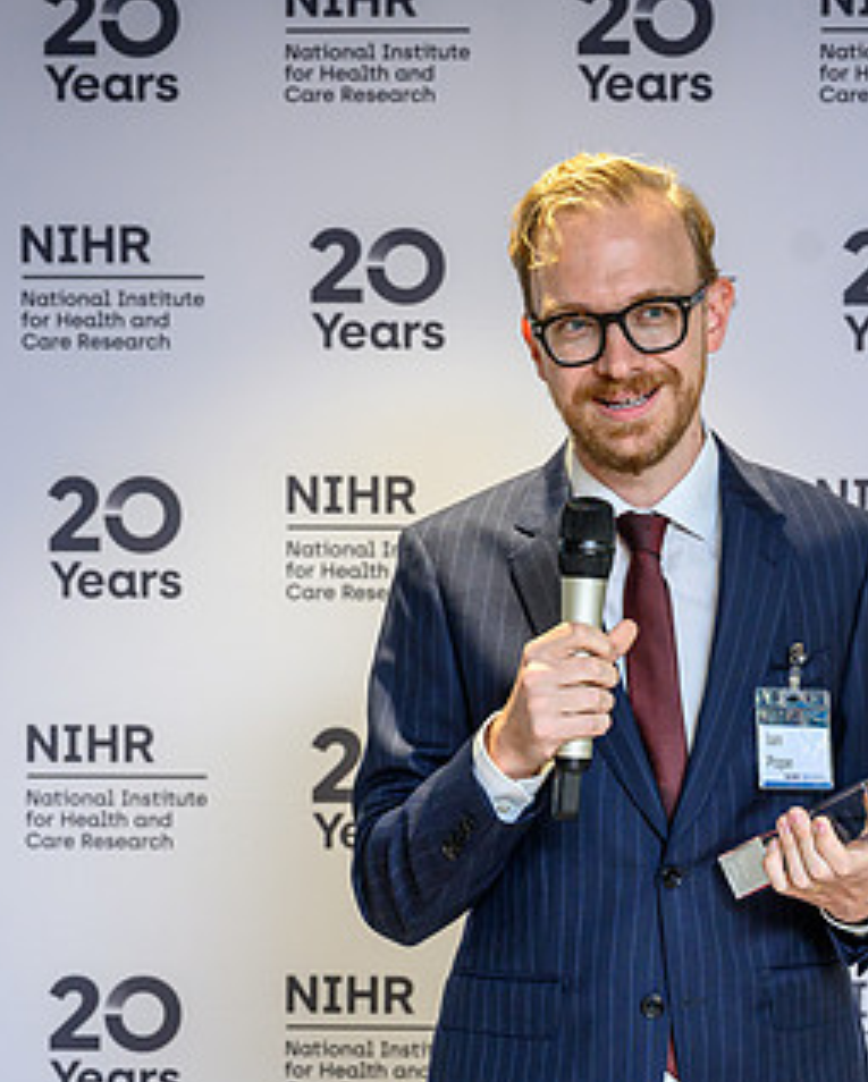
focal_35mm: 85
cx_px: 620
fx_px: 2726
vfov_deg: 22.5
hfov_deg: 18.0
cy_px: 485
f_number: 4.5
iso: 2500
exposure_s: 1/200
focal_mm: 49
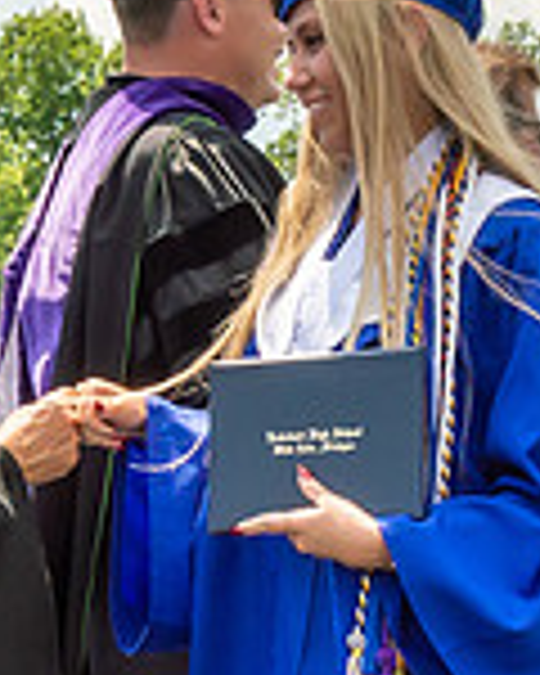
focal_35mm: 198
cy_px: 626
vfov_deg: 9.7
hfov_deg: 7.8
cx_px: -40
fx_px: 3956
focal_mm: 22
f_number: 7.1
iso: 200
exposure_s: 1/800
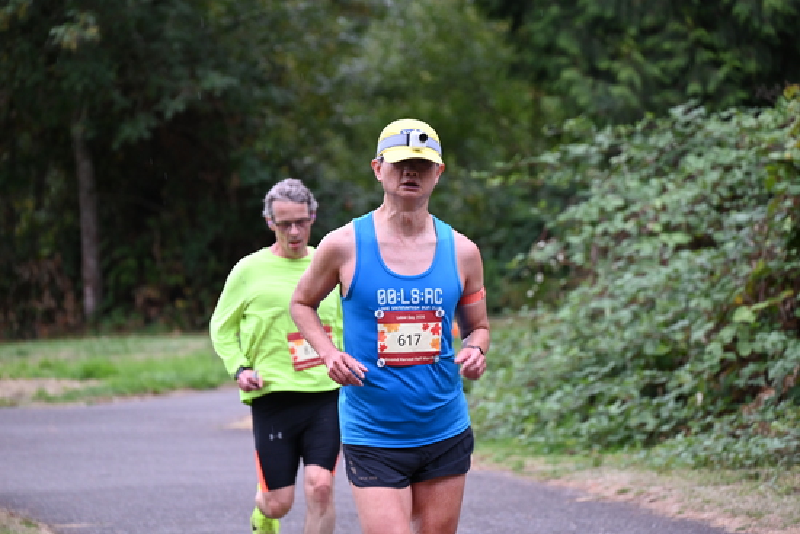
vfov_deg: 6.9
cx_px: 400
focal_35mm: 200
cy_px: 267
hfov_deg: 10.3
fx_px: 4445
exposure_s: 1/250
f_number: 6.3
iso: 1100
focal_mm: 200
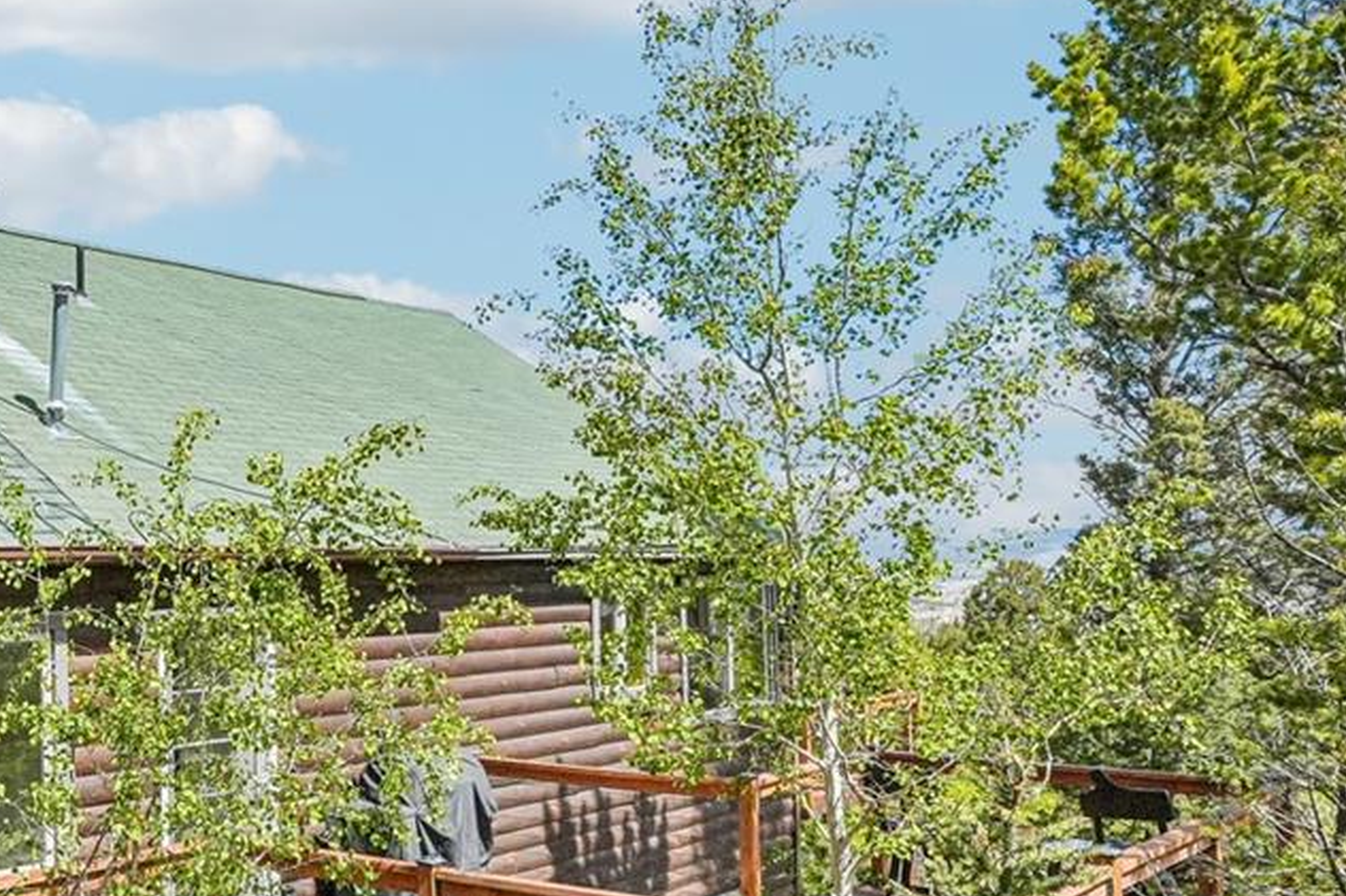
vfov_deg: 35.0
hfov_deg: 47.3
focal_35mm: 38
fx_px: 1420
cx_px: 228
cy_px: 394
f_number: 8
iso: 800
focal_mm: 10
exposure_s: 1/3200
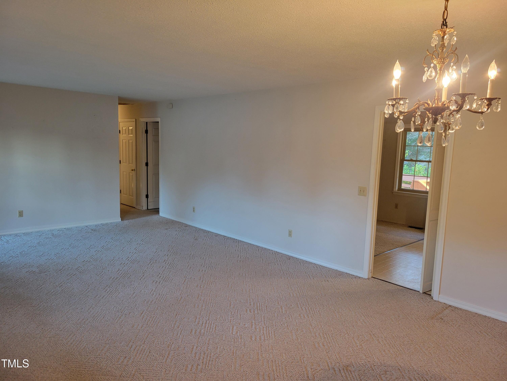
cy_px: 190
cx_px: 254
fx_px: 381
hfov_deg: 67.3
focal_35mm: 26
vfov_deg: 53.1
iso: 160
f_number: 1.8
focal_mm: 5.4
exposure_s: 1/40
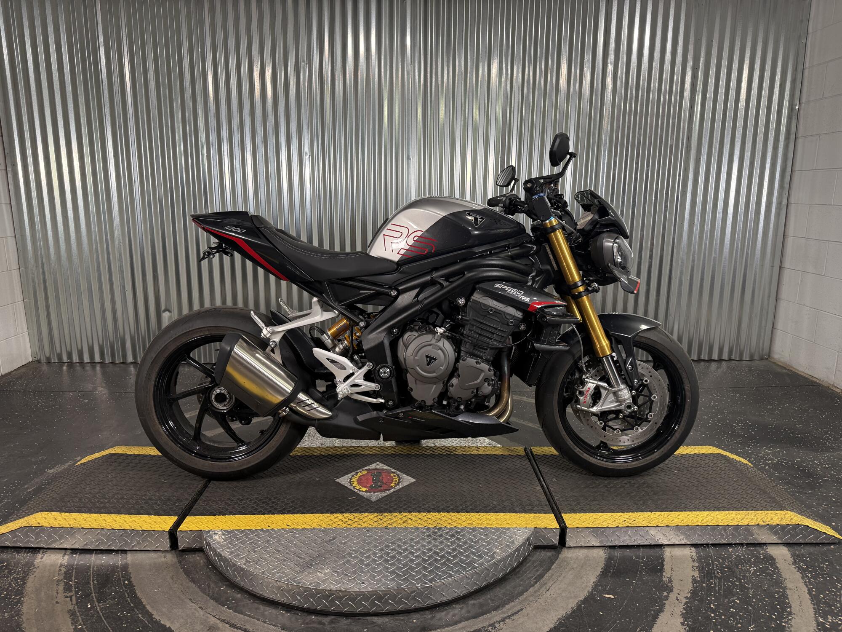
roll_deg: -0.4
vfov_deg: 56.8
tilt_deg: -11.6
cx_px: 421
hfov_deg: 71.6
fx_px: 584
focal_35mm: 24
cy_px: 316
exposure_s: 1/120
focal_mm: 6.76
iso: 200
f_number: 1.78
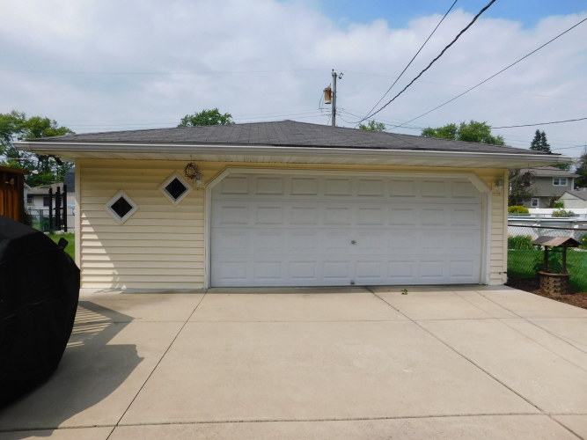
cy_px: 220
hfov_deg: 73.9
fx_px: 390
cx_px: 294
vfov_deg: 58.9
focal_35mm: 23
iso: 125
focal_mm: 4
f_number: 6
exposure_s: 1/800
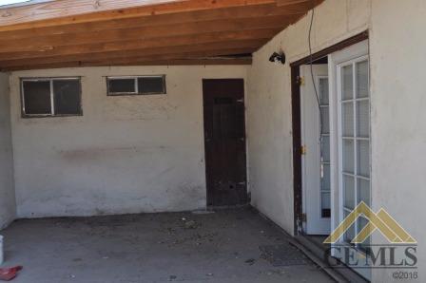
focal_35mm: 36
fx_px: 426
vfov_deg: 36.8
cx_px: 213
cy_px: 142
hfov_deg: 53.2
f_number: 6.3
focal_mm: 24
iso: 200
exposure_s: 1/160
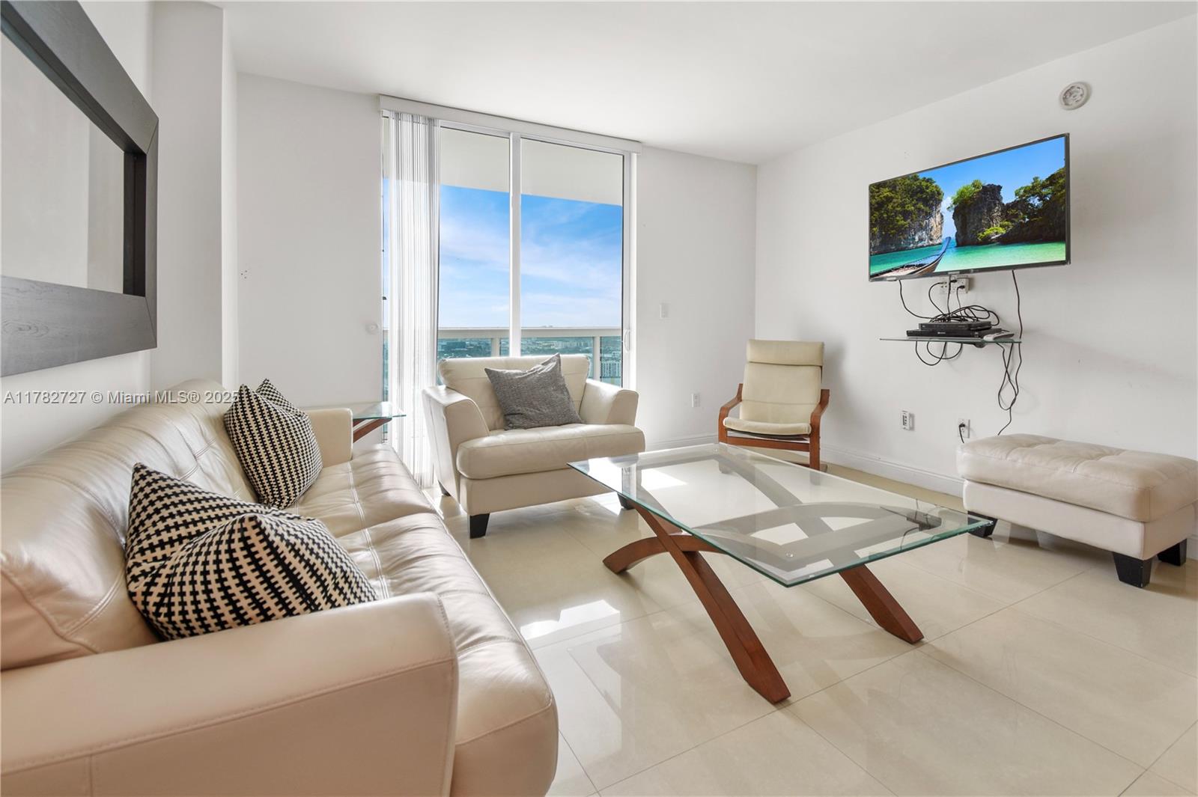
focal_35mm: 15
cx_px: 599
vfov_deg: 77.3
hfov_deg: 100.4
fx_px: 499
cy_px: 398
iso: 250
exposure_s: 1/250
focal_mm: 10
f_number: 5.6
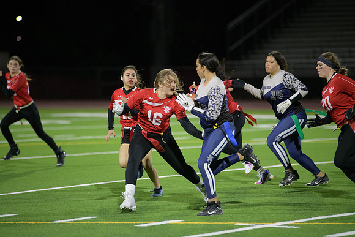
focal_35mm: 200
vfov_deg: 6.9
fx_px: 1973
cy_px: 118
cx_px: 178
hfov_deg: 10.3
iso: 3600
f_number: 2.8
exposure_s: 1/640
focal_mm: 200
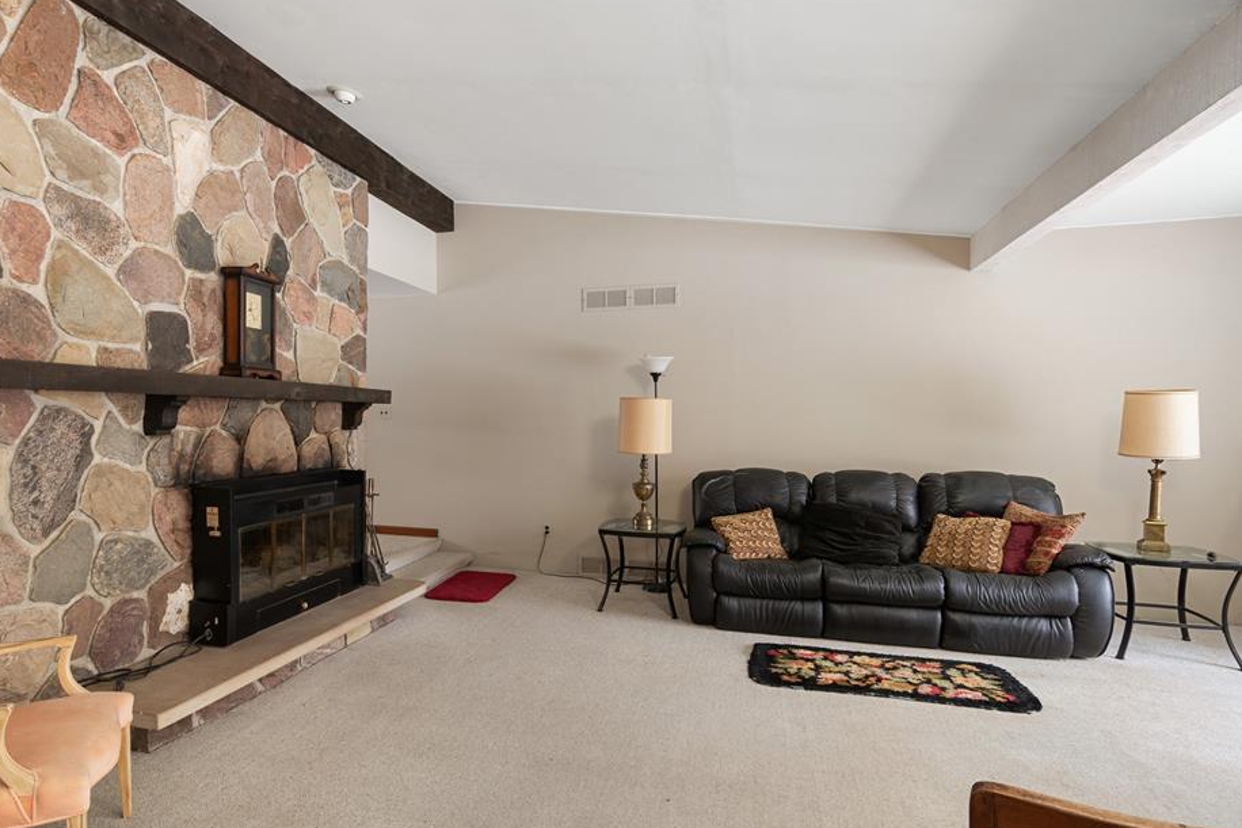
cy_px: 411
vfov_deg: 64.6
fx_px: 656
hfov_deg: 86.7
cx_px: 565
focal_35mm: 19
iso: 320
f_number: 9
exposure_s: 1/1.67
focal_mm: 17
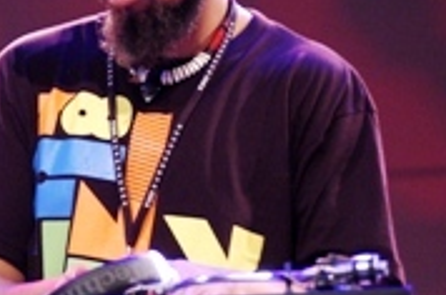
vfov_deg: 2.9
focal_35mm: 472
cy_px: 78
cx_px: -90
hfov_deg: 4.4
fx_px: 5840
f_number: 2.8
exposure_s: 1/60
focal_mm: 125
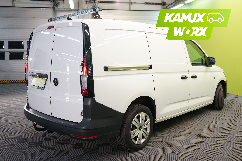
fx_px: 215
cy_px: 80
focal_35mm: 32
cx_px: 121
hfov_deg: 58.7
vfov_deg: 41.1
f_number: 4.5
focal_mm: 32
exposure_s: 1/40
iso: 500
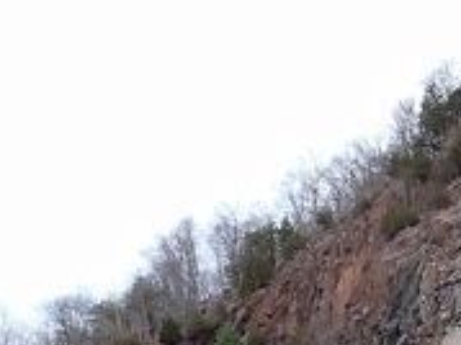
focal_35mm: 112
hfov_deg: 16.6
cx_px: 605
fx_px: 1491
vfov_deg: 12.8
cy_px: 438
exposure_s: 1/400
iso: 100
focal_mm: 4.5
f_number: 2.8
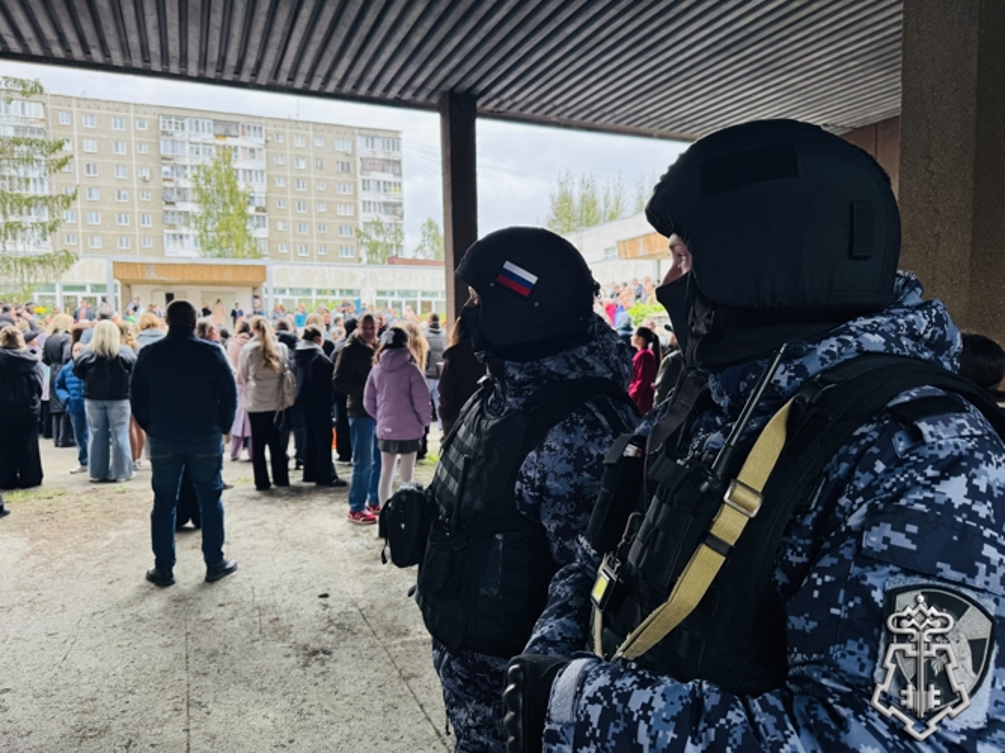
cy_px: 376
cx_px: 502
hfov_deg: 71.6
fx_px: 697
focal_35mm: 24
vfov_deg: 56.8
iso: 64
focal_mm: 6.76
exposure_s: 1/182
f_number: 1.78
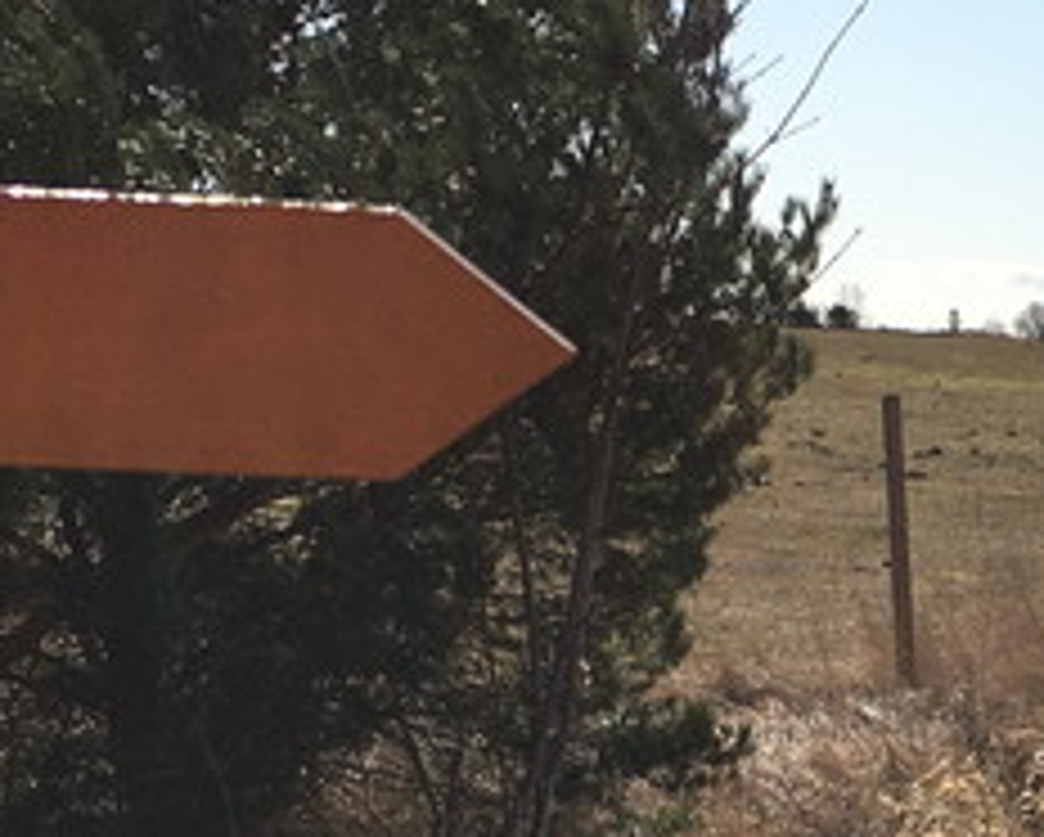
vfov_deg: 13.0
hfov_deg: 16.1
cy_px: 842
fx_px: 3618
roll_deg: -1.6
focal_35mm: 117
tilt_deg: -7.4
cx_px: 1058
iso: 25
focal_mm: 4.15
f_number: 2.2
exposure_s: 1/2653
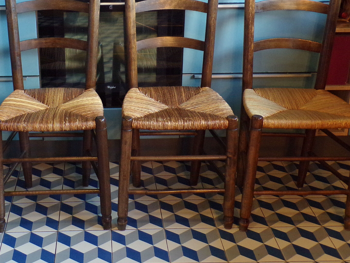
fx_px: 546
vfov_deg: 26.8
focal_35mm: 54
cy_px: 82
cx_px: 114
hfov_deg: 35.2
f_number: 3.2
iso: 271
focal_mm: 5.8
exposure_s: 1/17
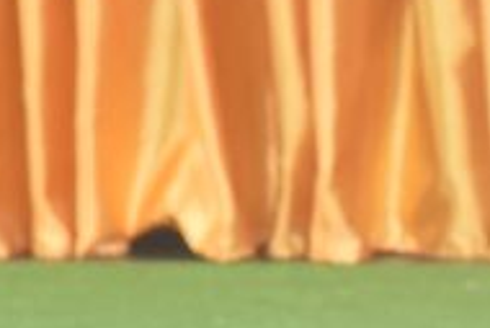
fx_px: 12055
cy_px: 719
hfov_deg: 2.3
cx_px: 998
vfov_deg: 1.6
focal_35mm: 885
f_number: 4.5
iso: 1600
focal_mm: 112
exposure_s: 1/160
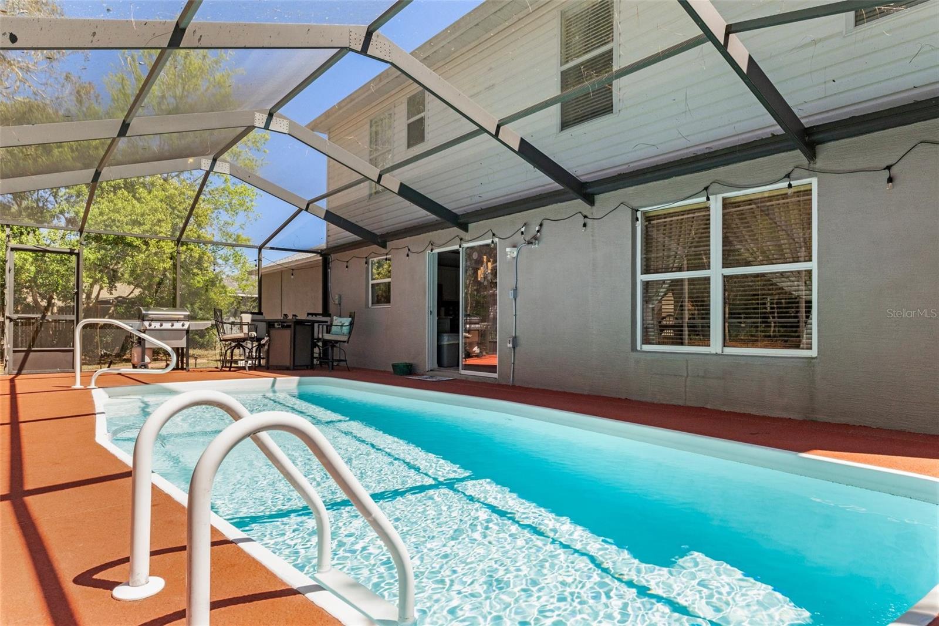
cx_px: 470
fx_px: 548
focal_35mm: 21
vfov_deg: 59.5
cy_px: 313
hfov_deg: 81.2
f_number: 8
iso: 320
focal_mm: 14
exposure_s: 1/200
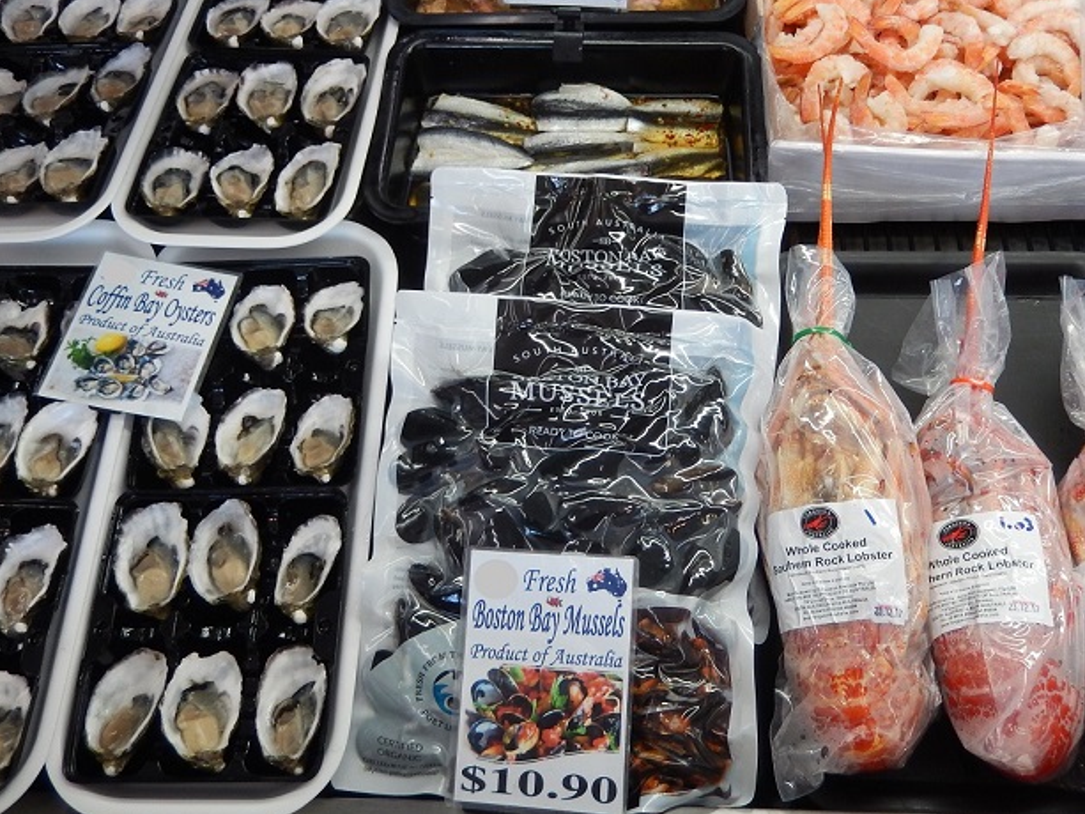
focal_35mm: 36
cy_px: 349
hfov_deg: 51.3
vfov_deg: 39.6
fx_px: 1129
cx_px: 565
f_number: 3.4
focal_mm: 4.5
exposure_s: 1/40
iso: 125
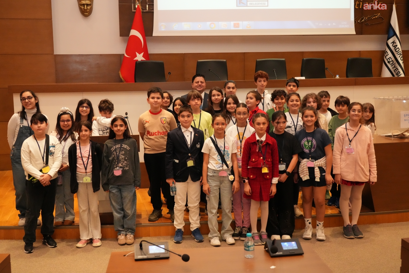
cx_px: 188
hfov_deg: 49.5
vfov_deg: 34.2
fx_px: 443
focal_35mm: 39
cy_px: 125
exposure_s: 1/200
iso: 8000
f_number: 4
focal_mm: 36
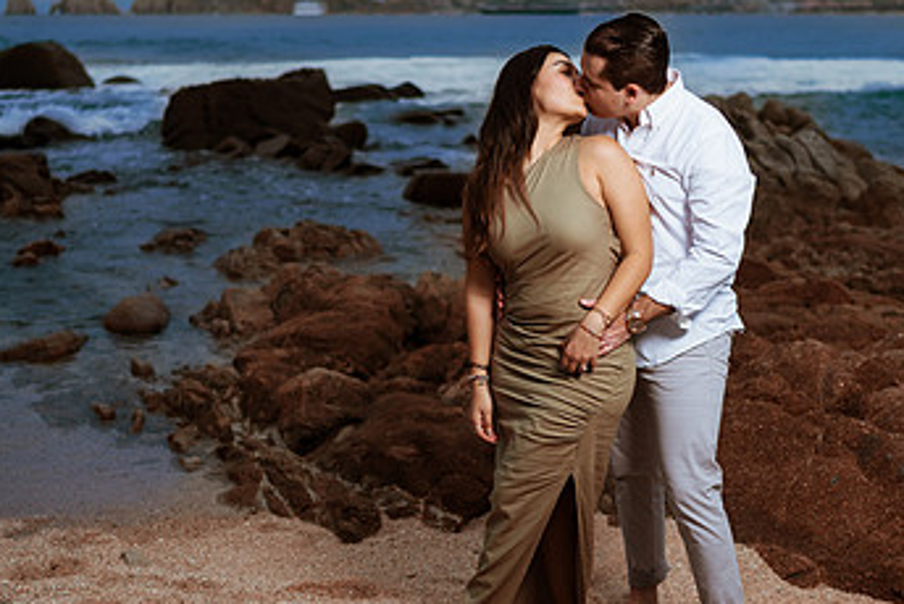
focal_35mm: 59
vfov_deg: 23.0
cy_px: 253
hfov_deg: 33.9
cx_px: 394
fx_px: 1483
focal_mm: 35
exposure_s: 1/1600
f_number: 1.8
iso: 100
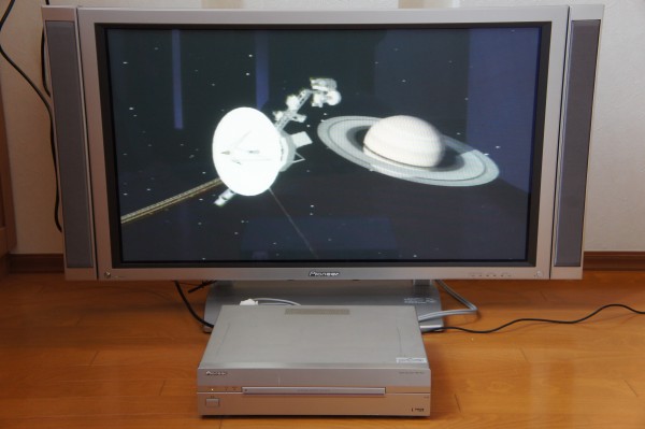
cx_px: 322
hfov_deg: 41.1
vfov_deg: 28.0
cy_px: 214
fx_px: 859
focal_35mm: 48
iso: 640
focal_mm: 32
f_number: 4.5
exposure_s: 1/50
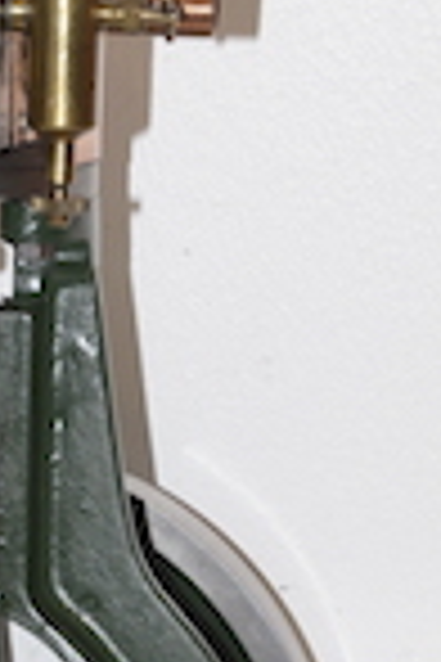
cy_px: 585
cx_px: -117
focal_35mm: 269
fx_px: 4949
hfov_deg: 5.1
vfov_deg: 7.6
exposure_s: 1/60
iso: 800
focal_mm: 65
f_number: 13
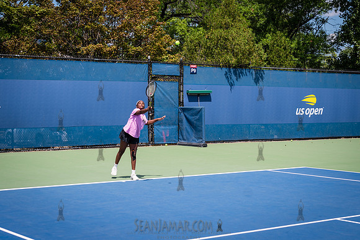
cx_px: 163
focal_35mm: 66
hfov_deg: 30.5
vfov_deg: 20.6
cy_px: 128
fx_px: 660
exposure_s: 1/800
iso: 100
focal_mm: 47
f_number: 4
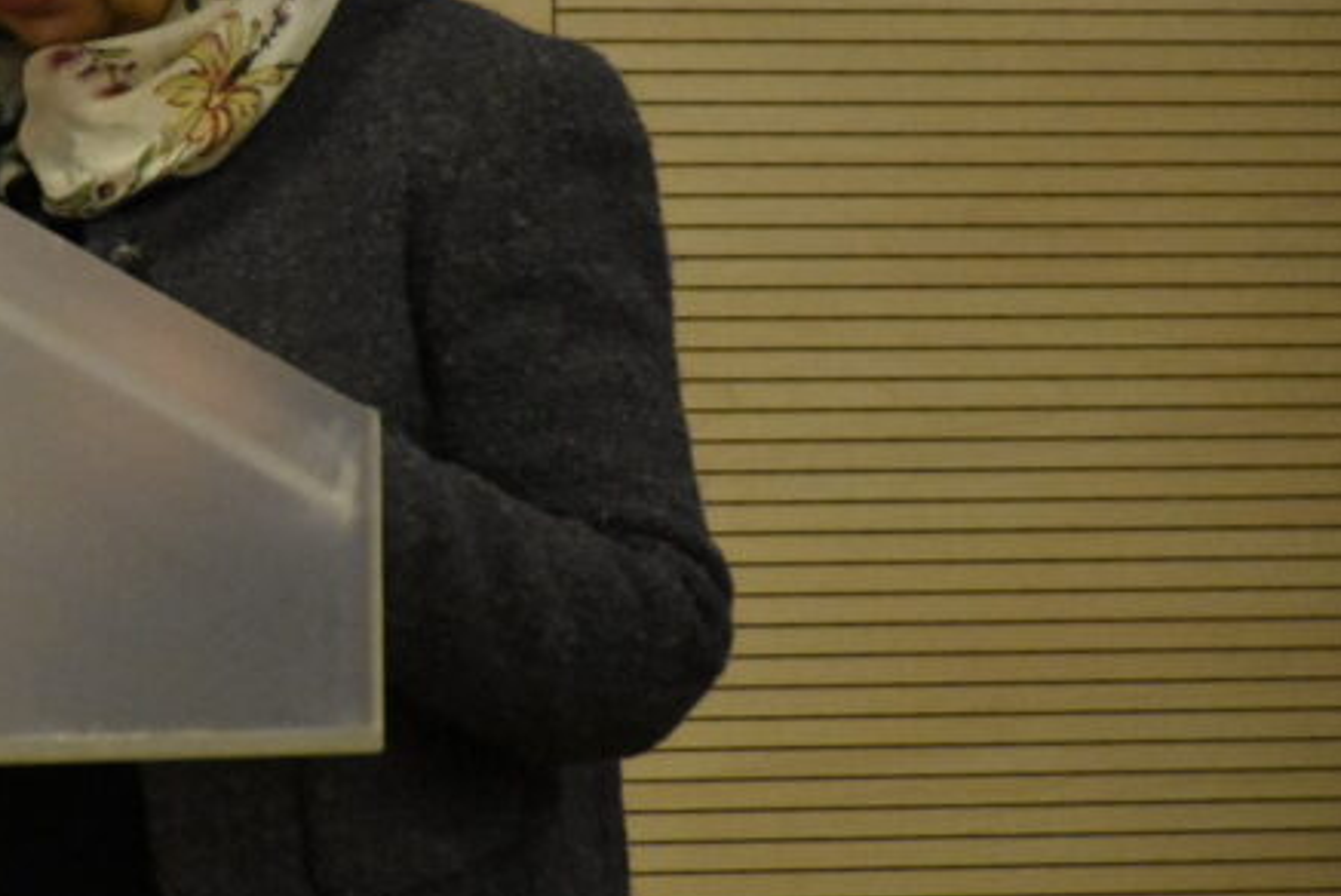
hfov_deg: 4.5
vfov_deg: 3.0
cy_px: 273
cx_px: -212
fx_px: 17034
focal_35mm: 457
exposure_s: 1/250
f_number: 5.6
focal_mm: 130
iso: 7200
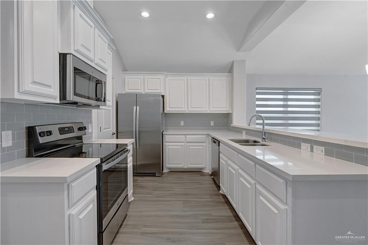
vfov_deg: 73.7
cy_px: 122
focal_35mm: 16
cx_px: 184
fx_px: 163
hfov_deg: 96.8
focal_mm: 16
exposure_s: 1/25
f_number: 7.1
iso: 500
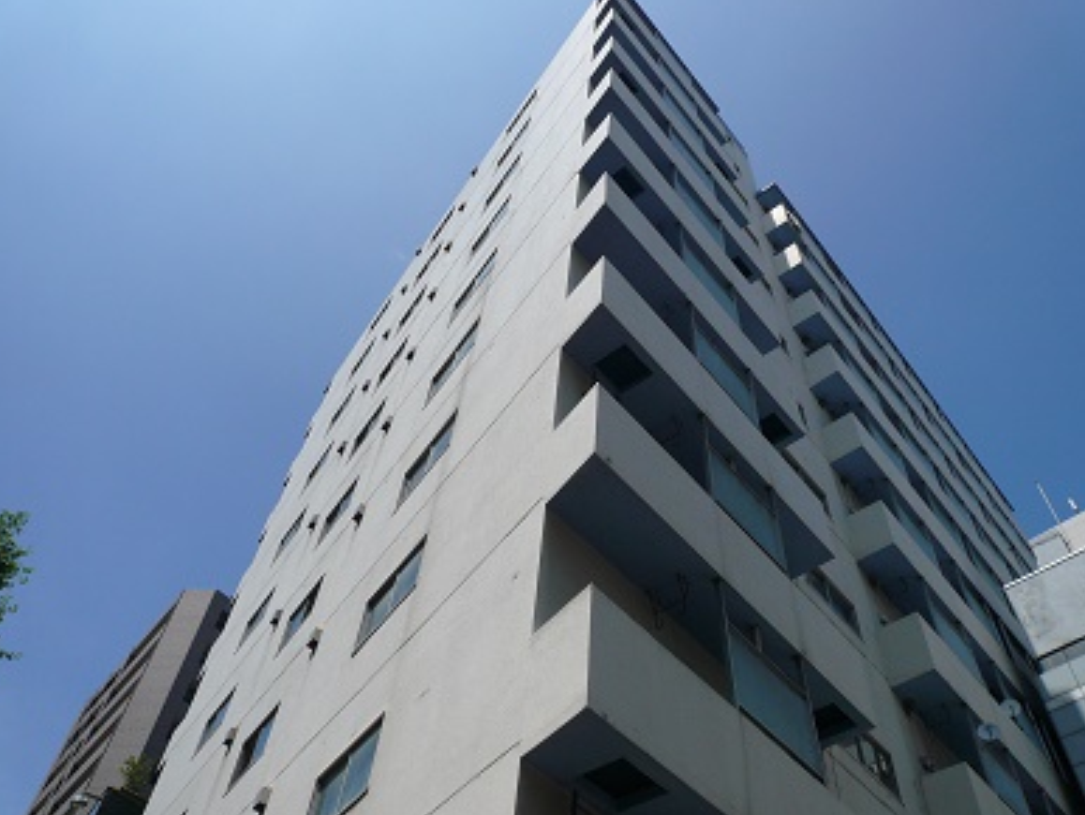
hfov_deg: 61.6
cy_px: 405
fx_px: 910
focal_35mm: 29
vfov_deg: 48.3
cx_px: 540
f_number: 8
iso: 100
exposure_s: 1/400
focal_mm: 4.6
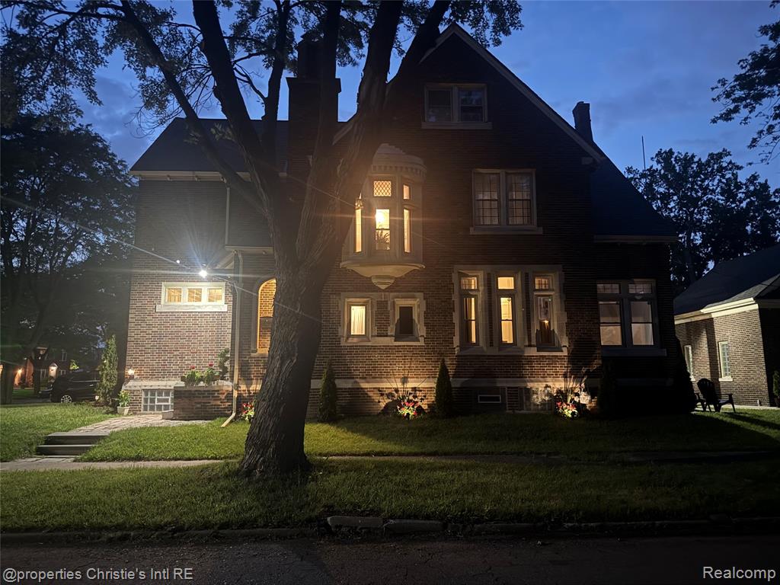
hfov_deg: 71.6
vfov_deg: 56.8
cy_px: 292
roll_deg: -0.2
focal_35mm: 24
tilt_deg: +9.2
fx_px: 541
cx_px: 390
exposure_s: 1/9
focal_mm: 6.76
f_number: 1.78
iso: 1000
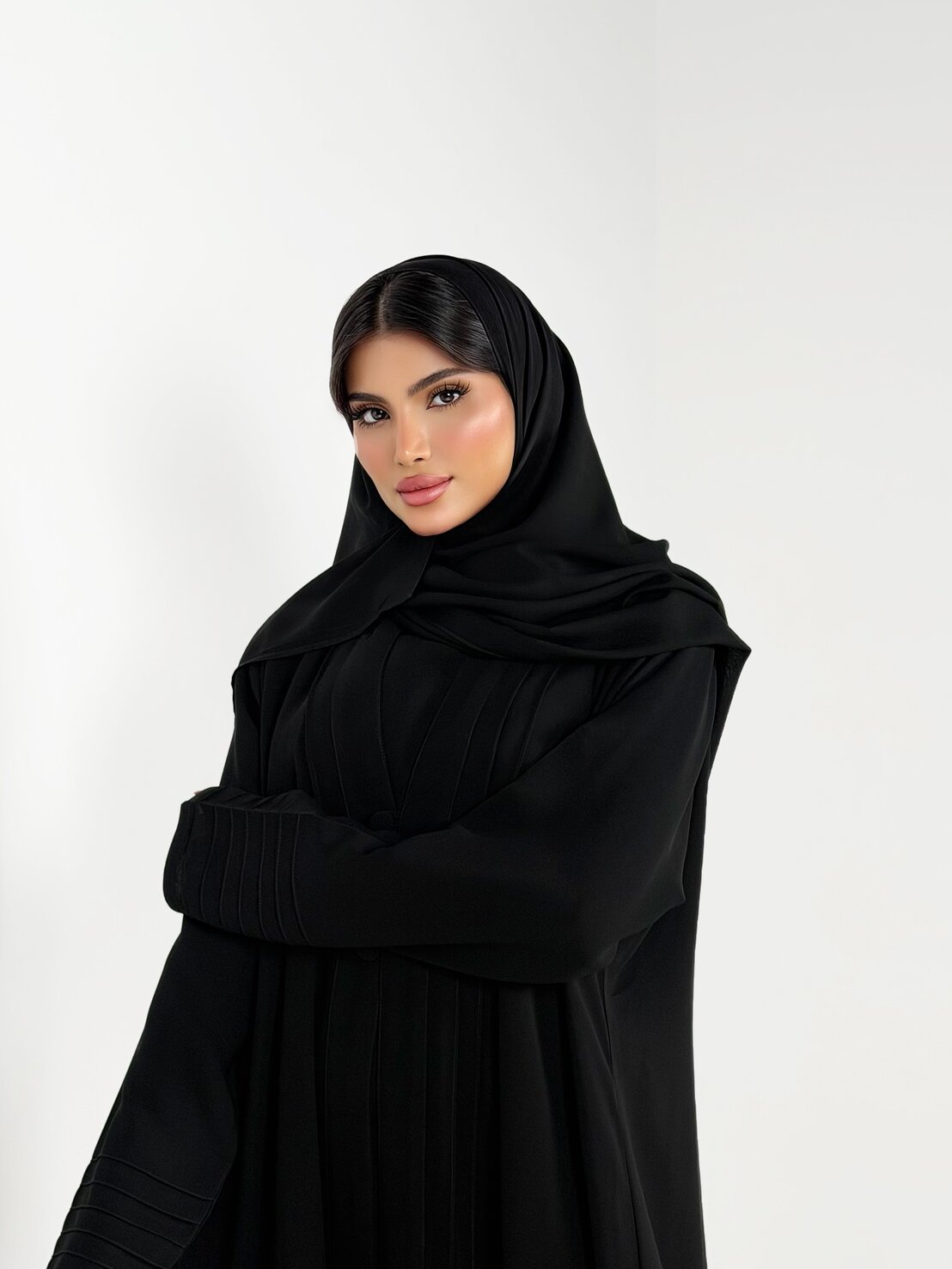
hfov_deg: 22.6
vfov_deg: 29.7
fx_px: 2383
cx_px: 438
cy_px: 815
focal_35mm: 65
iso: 50
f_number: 1.78
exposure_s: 1/121
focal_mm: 6.76
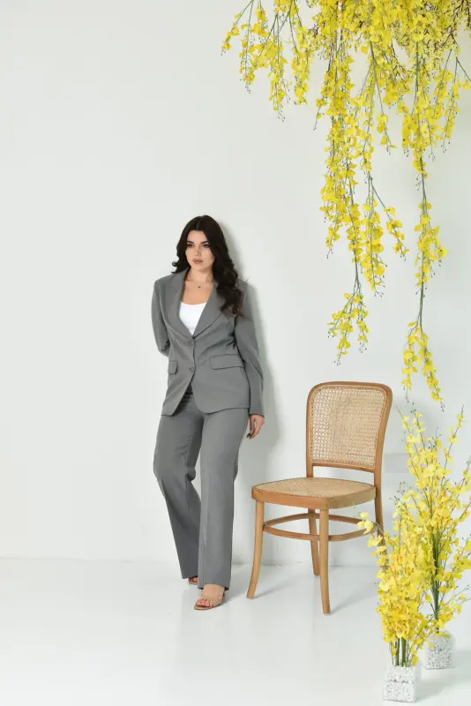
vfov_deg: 37.8
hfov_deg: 25.8
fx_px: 1029
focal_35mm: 52
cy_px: 353
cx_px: 236
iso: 125
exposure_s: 1/200
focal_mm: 35
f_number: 4
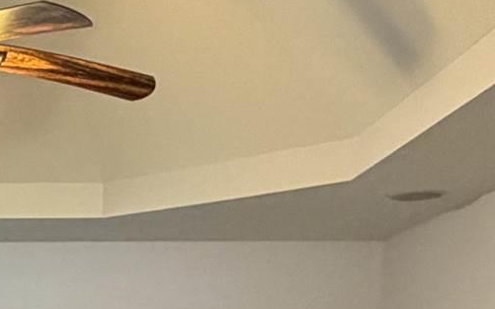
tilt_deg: -7.2
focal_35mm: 91
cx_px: -42
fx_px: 1227
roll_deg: -0.3
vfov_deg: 13.0
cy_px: 560
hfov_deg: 21.7
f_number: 2.2
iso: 320
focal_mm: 2.22
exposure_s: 1/60
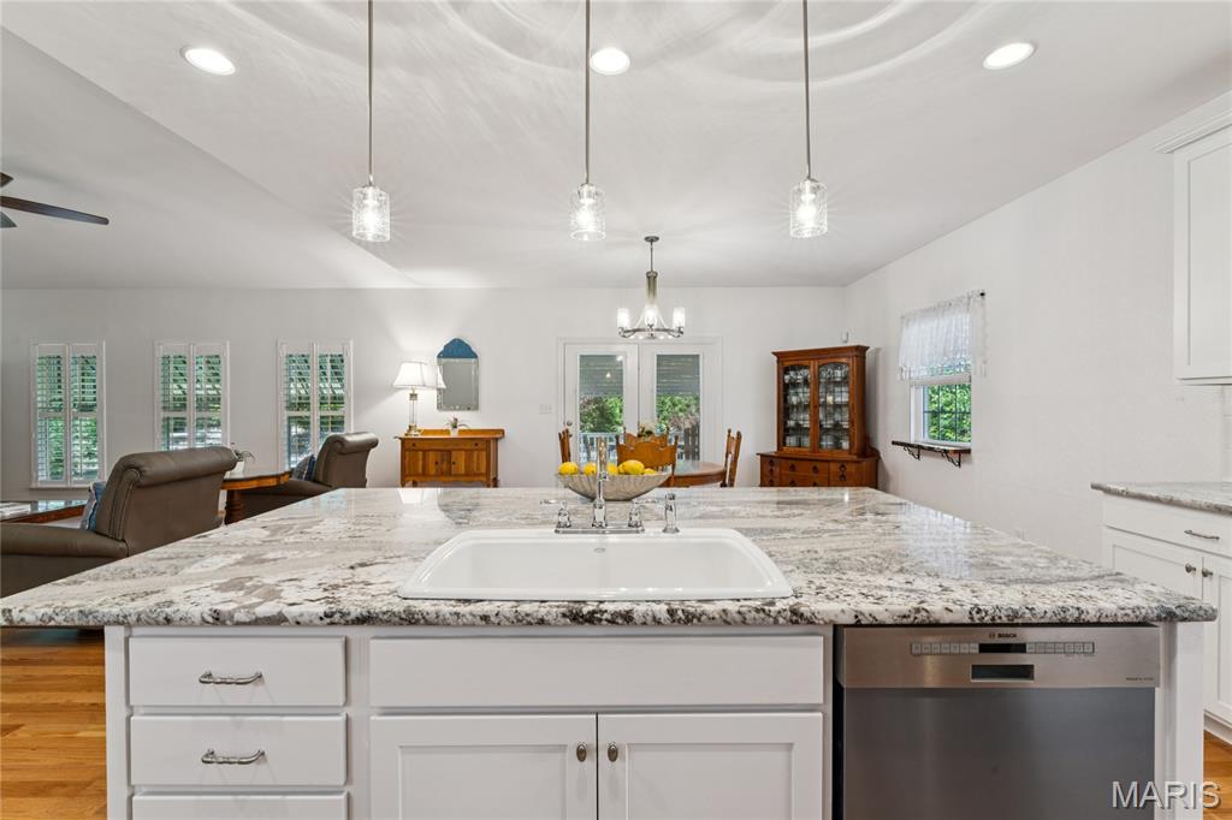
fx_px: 551
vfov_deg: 73.4
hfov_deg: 96.4
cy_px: 410
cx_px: 616
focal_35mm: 16
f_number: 13
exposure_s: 1/3.33
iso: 200
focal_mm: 16.1
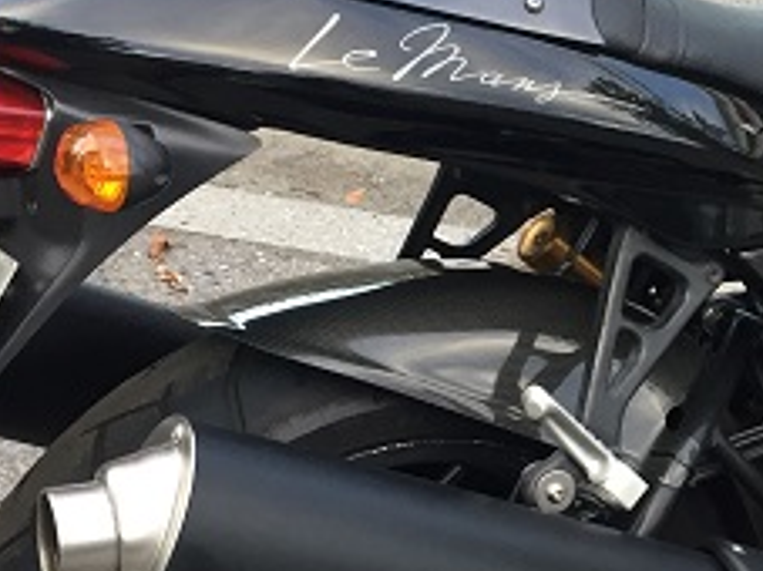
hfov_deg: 20.8
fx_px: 1983
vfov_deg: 16.4
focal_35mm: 90
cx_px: 827
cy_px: 301
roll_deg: -8.5
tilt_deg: -23.3
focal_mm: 4.15
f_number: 2.2
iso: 64
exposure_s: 1/30
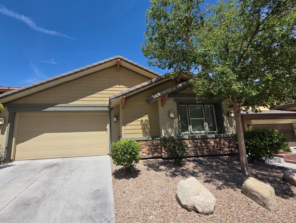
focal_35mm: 15
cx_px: 126
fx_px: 128
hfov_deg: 97.4
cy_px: 109
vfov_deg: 81.8
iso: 40
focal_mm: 2.2
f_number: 1.9
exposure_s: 1/2544
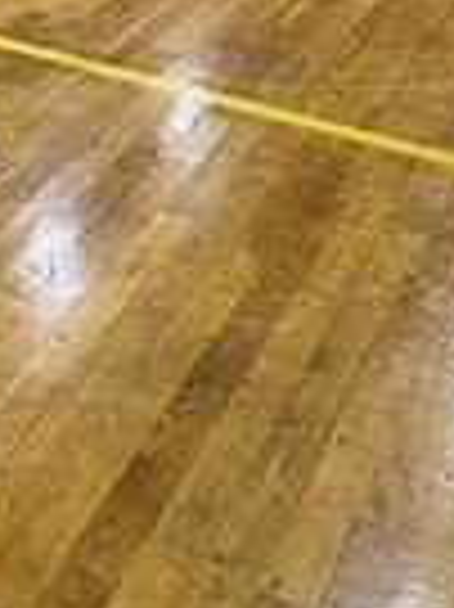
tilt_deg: -9.1
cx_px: 112
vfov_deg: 21.7
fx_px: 1349
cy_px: -270
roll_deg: -3.0
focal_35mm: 77
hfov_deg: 19.0
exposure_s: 1/62
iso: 125
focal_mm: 5.1
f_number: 1.6
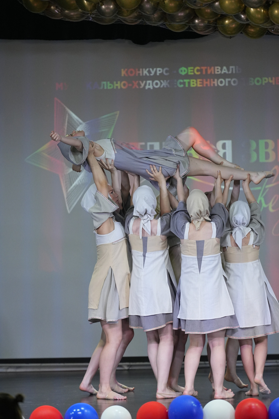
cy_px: 209
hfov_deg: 6.8
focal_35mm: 201
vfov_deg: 10.2
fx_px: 2337
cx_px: 140
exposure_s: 1/400
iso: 2500
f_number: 2.8
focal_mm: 200
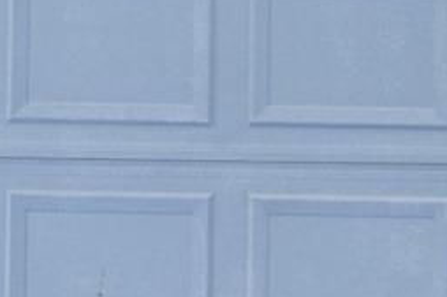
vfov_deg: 7.2
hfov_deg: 10.0
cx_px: -468
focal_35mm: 189
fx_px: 2345
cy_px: 2
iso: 100
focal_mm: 20
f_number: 5.6
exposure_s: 1/640
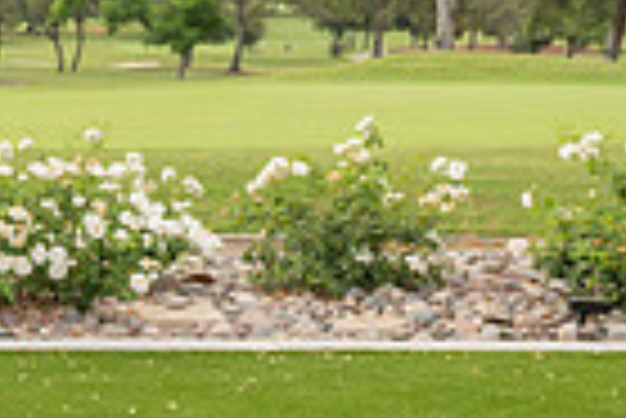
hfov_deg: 16.4
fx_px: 1741
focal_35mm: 100
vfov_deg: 13.7
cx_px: -558
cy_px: 267
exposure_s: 1/400
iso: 200
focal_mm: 24
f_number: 5.6
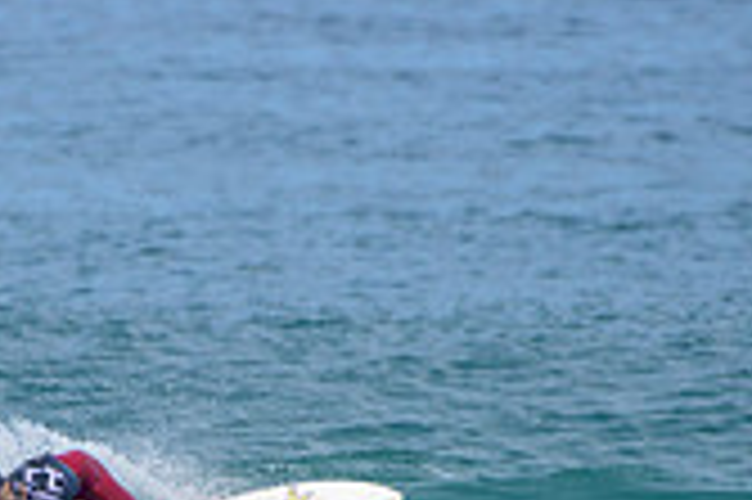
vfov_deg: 0.8
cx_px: 41
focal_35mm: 1741
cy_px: 525
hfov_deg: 1.2
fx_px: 36331
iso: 250
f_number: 6.3
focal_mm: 500
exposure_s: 1/2500
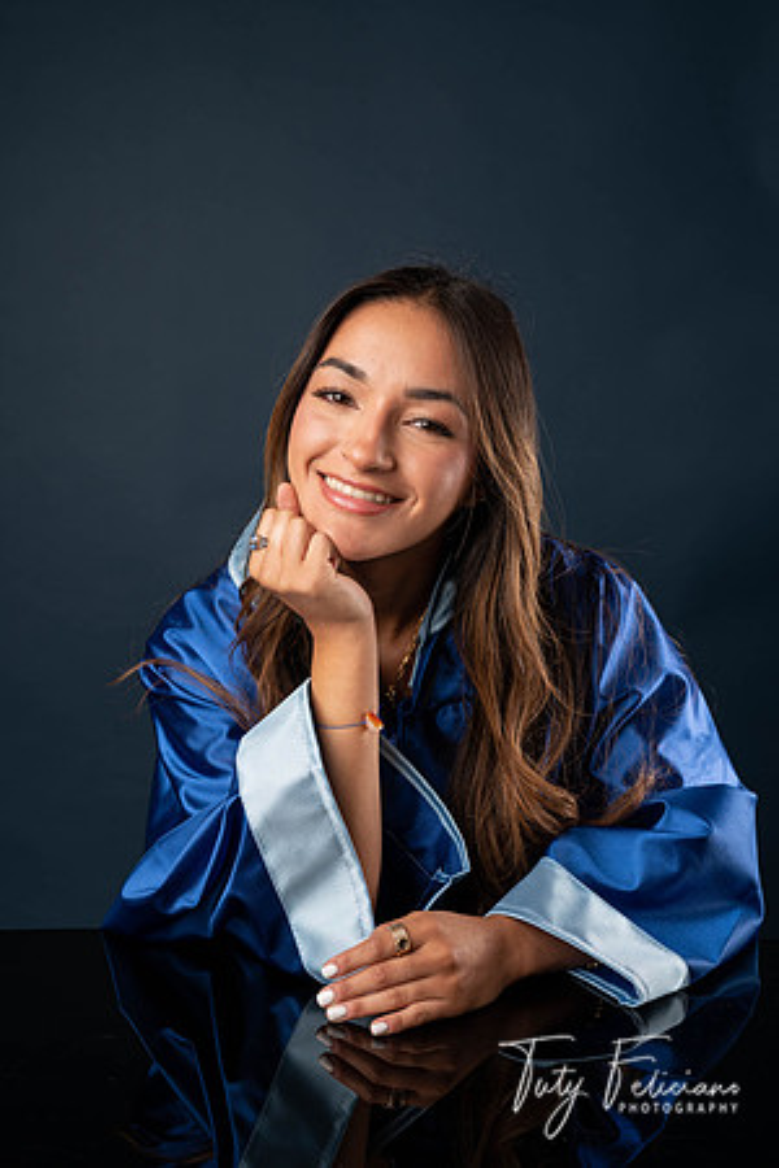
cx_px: 390
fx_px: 1623
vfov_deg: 39.6
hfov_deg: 27.0
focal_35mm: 50
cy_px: 584
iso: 200
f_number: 5.6
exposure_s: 1/100
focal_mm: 50
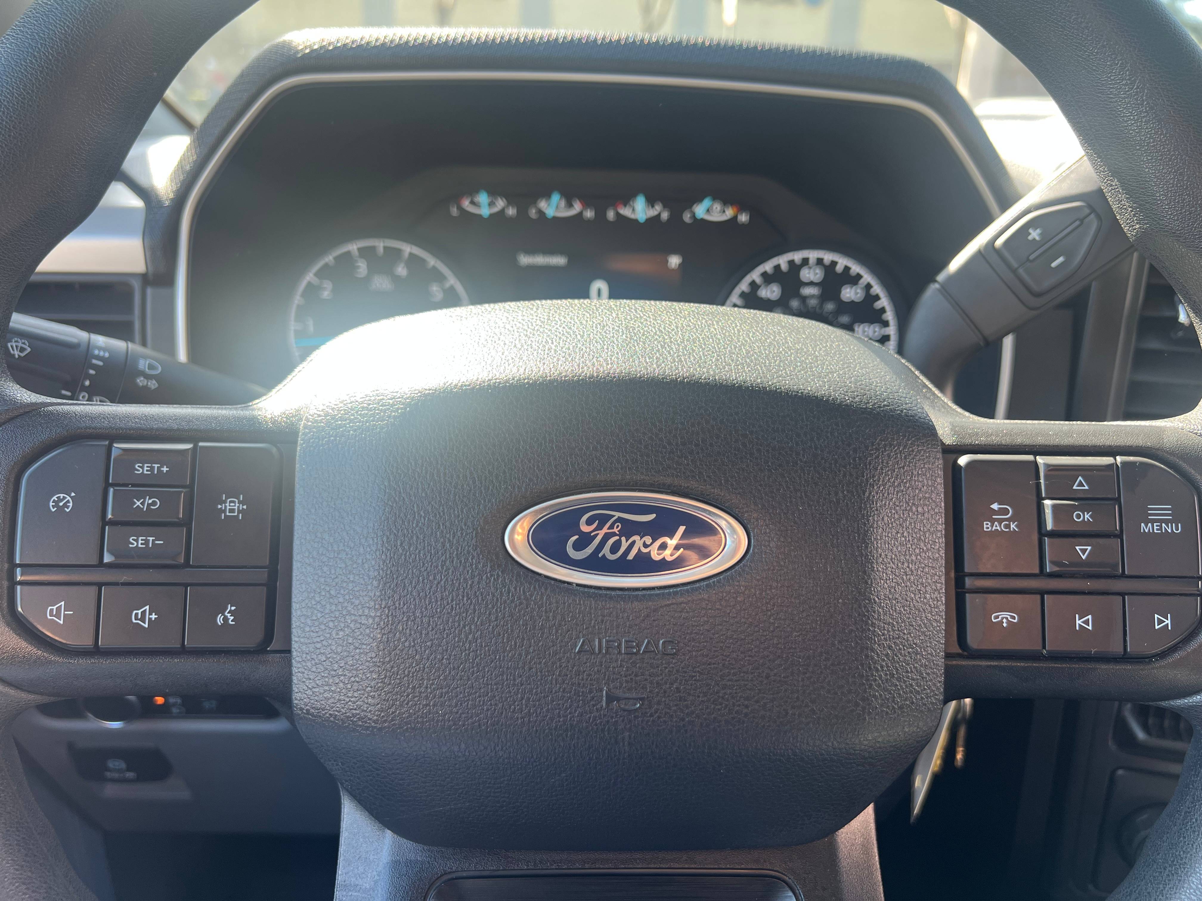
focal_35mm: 26
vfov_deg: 53.1
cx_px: 601
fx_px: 903
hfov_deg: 67.3
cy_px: 450
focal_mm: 5.7
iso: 40
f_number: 1.5
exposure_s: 1/121
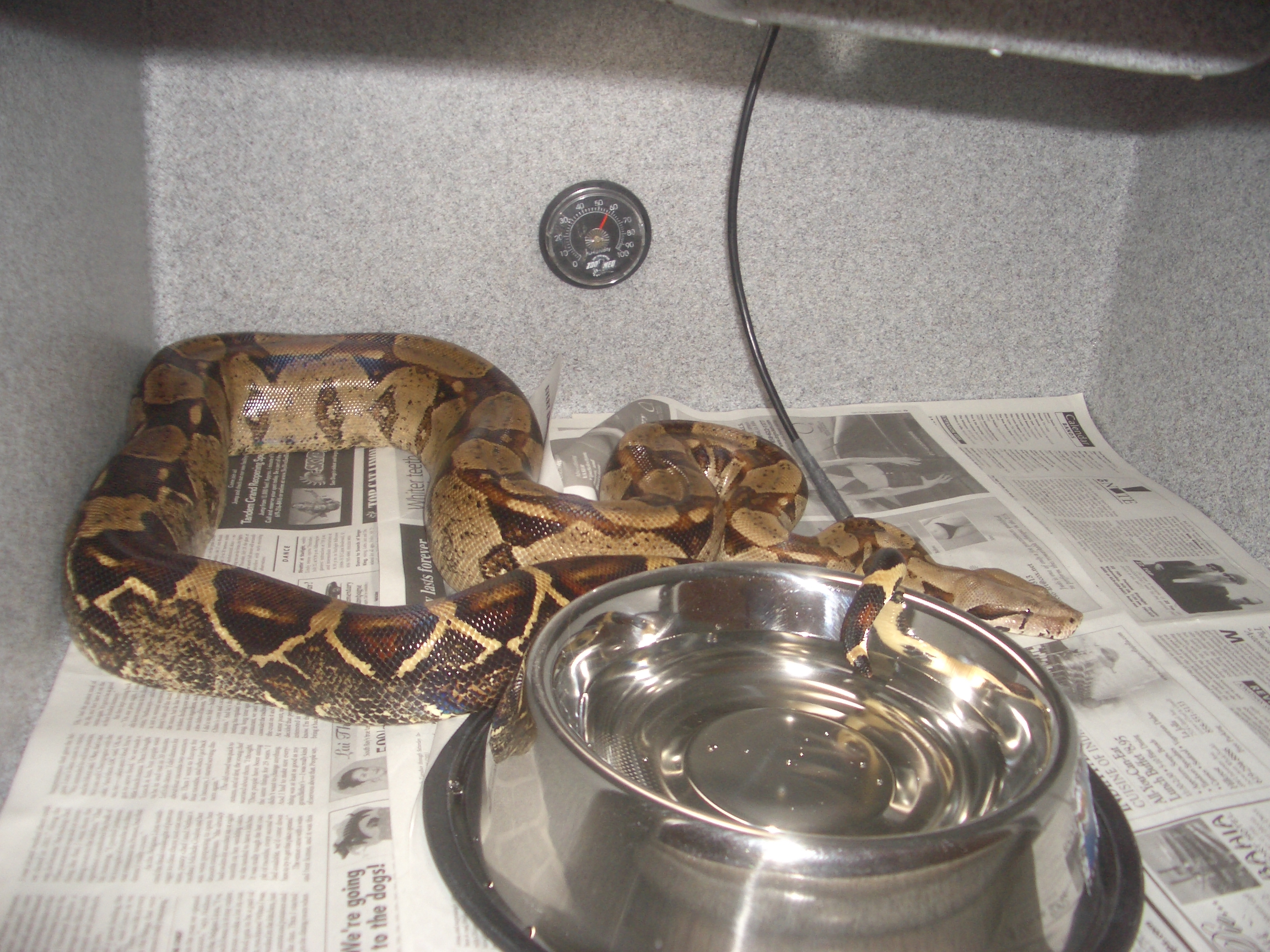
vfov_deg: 40.7
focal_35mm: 35
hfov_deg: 52.6
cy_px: 476
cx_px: 635
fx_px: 1284
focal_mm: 5.8
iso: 100
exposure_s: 1/60
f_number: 2.6
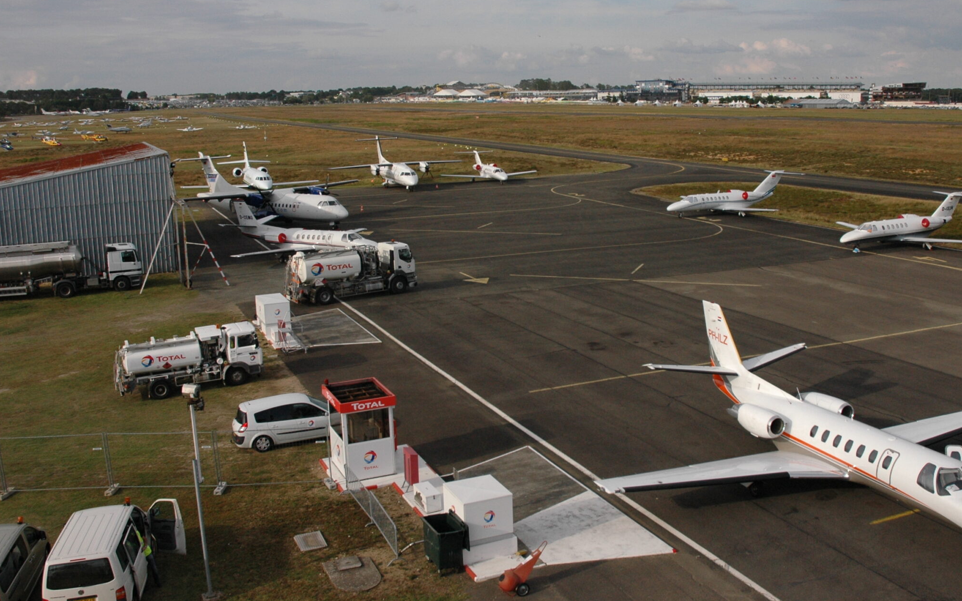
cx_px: 553
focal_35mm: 35
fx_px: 918
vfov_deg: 36.2
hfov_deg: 55.1
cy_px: 262
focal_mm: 18
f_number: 8
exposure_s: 1/1000
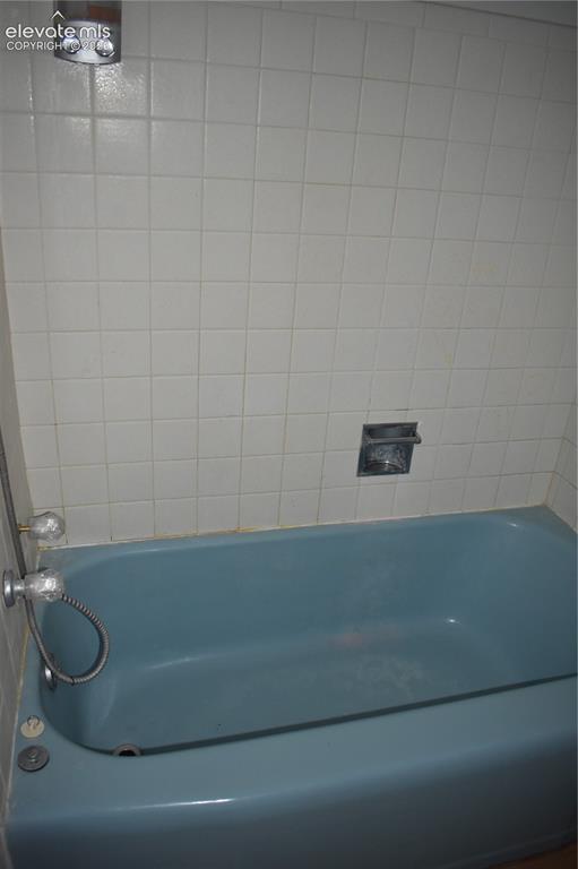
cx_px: 289
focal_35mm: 27
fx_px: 651
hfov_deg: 47.9
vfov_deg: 67.4
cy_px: 434
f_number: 3.5
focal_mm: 18
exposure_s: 1/200
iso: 1000
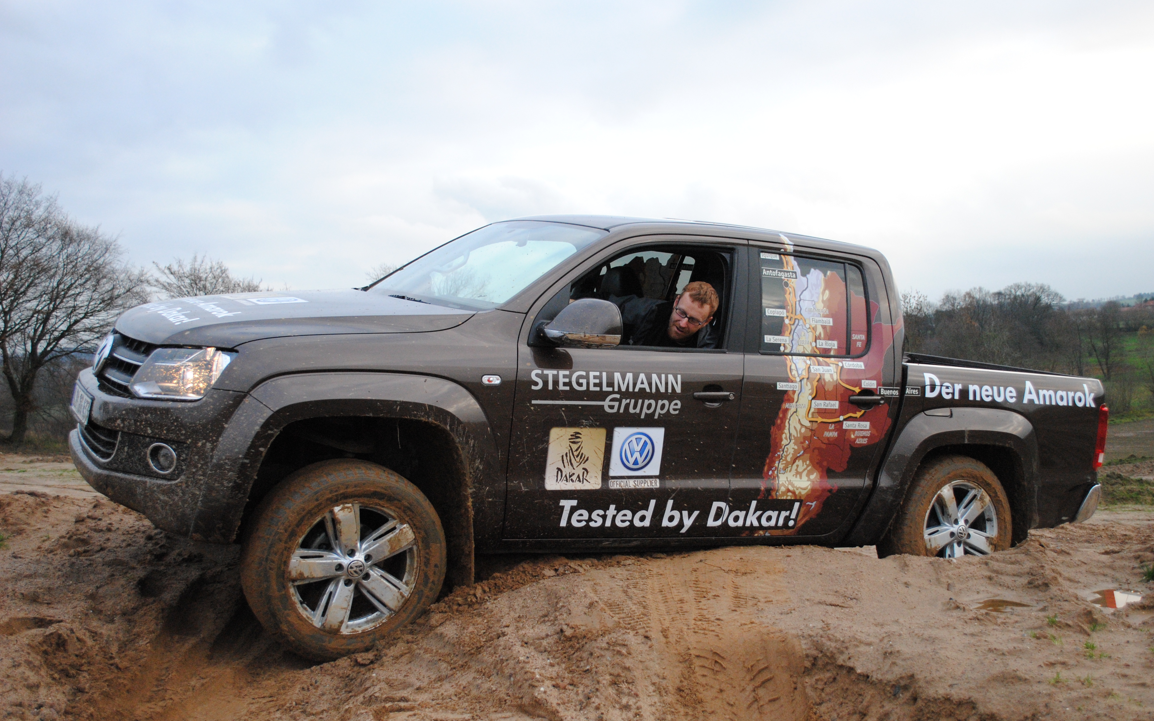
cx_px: 610
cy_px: 403
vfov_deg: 32.7
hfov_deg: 50.4
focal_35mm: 39
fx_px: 1227
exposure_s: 1/500
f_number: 4
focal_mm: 24
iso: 800
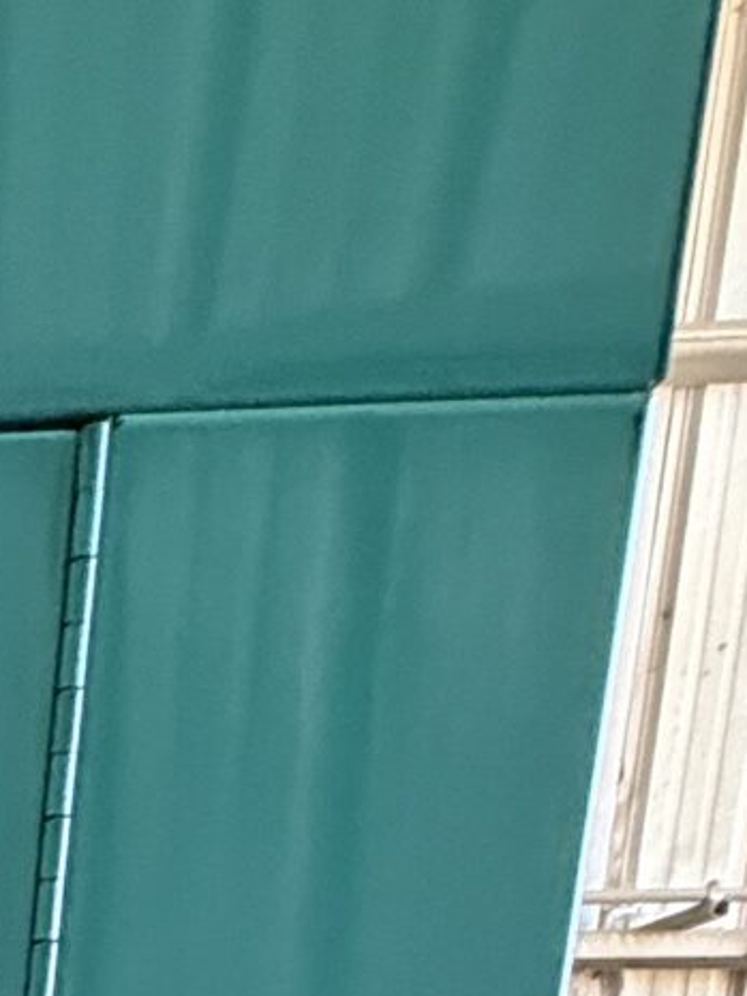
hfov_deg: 15.0
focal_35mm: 77
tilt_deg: -11.3
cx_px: -820
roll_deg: -1.3
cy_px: 1919
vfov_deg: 18.3
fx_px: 2214
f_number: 2.2
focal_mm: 2.22
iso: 320
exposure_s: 1/120
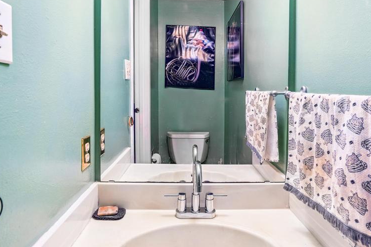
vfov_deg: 56.5
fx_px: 227
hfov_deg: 78.5
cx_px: 193
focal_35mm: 22
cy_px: 91
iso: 100
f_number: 8
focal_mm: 16
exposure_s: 1/1.67
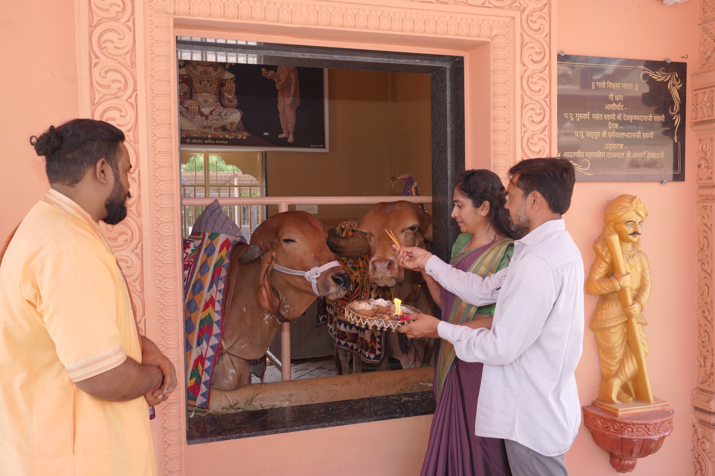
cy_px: 238
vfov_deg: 38.9
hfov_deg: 55.8
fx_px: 675
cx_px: 358
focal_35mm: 34
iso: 500
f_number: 5.6
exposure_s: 1/250
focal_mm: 34
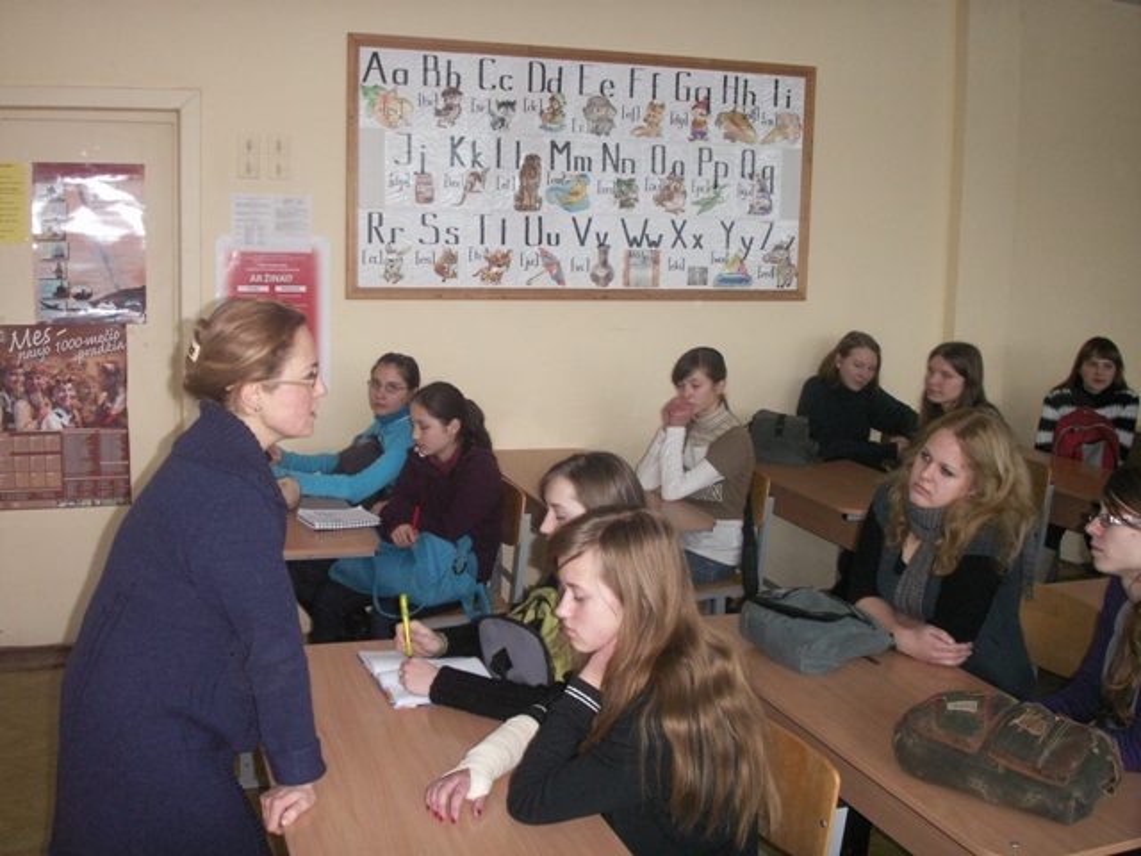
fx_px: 1220
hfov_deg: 50.1
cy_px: 428
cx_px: 570
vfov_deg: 38.7
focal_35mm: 37
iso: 160
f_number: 3.5
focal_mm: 7.7
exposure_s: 1/40
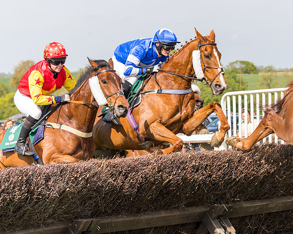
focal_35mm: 135
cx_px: 200
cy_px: 115
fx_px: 1166
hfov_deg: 14.3
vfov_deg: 11.5
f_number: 4
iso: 400
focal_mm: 70
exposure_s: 1/2500
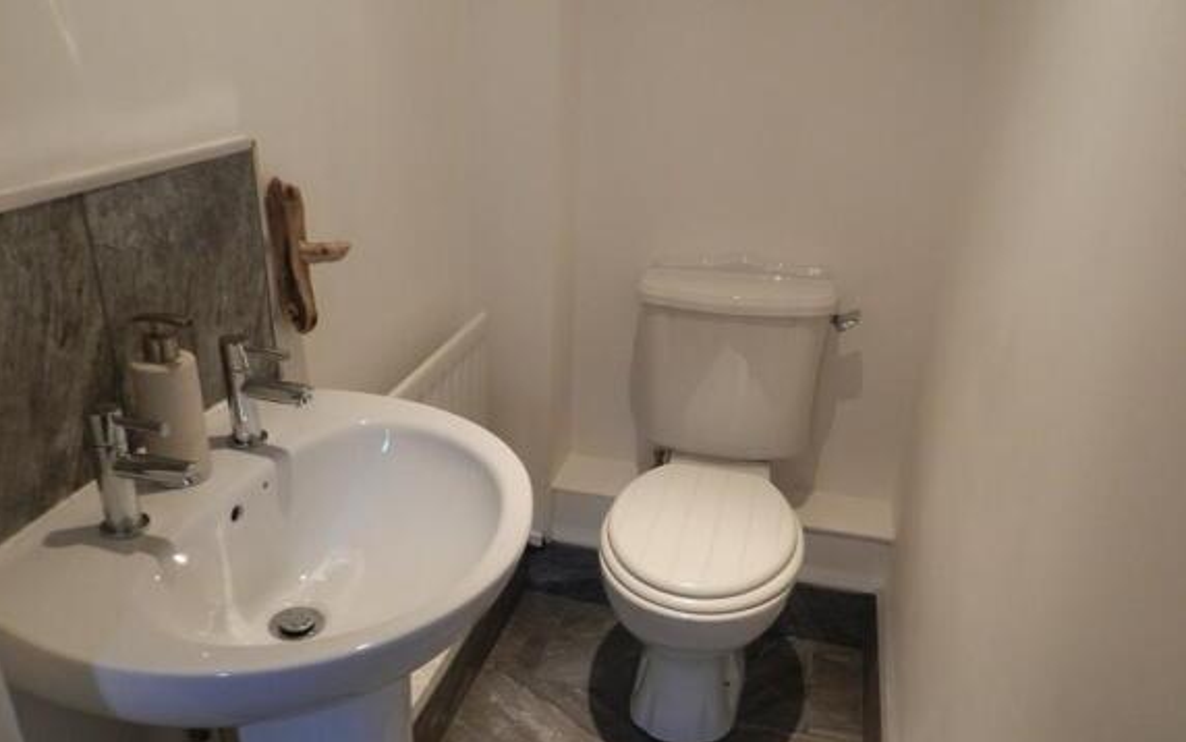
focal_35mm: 27
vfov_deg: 45.8
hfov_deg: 68.4
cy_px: 451
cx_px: 588
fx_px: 873
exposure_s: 1/30
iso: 400
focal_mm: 4.5
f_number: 3.5
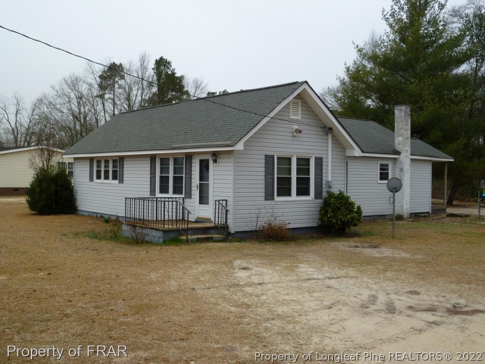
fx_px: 546
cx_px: 242
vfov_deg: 36.8
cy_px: 182
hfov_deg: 47.9
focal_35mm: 39
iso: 80
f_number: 3.7
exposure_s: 1/250
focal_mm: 6.9
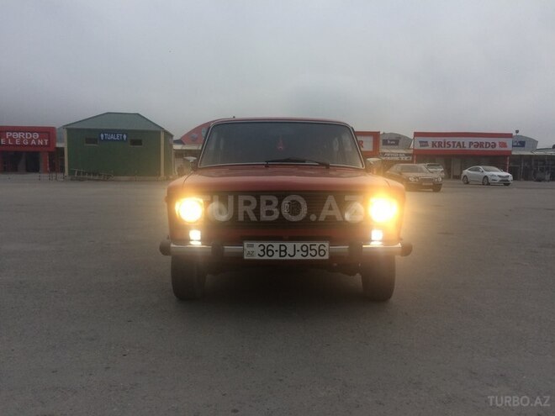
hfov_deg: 61.7
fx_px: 465
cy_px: 208
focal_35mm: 29
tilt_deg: -5.6
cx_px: 278
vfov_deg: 48.2
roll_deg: +0.0
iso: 40
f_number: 2.2
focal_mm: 4.15
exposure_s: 1/33
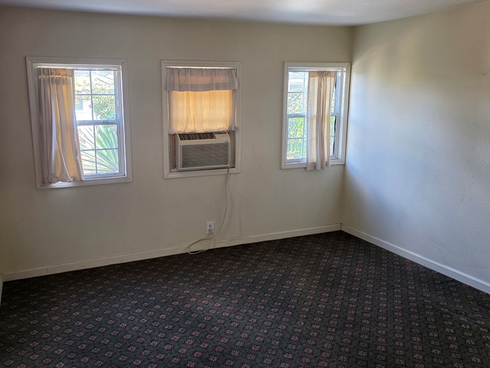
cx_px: 196
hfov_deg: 62.9
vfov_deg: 49.7
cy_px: 170
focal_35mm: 28
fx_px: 396
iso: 100
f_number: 1.4
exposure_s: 1/120
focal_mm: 6.5
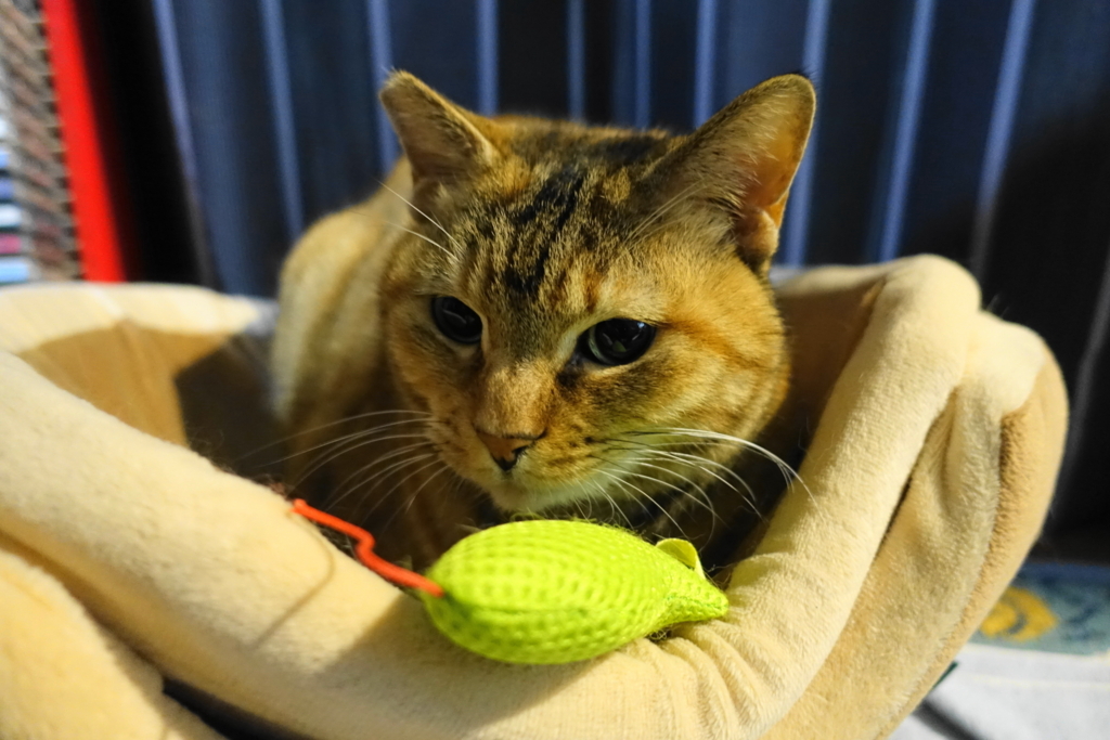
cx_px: 555
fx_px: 740
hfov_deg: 73.7
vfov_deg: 53.1
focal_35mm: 24
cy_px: 370
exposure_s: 1/20
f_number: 1.8
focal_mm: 8.8
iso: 1600
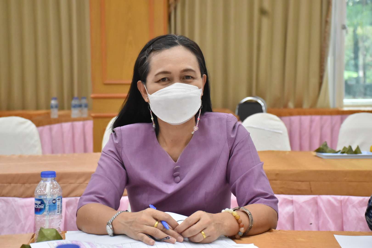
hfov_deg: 26.0
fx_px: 806
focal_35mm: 78
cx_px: 186
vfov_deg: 17.5
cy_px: 124
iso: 2500
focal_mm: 52
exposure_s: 1/160
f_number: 6.3
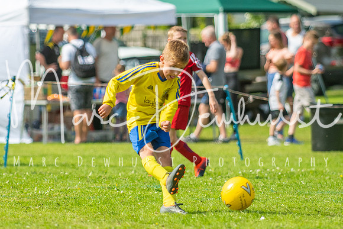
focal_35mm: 426
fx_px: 4057
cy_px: 83
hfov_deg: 4.8
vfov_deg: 3.2
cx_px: 151
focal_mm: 170
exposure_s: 1/5000
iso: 250
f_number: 3.2
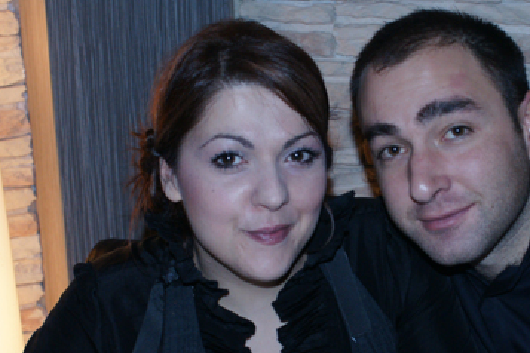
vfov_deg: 16.6
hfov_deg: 24.7
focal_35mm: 82
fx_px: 1207
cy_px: 216
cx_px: 341
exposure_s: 1/60
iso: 800
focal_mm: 30
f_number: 5.6
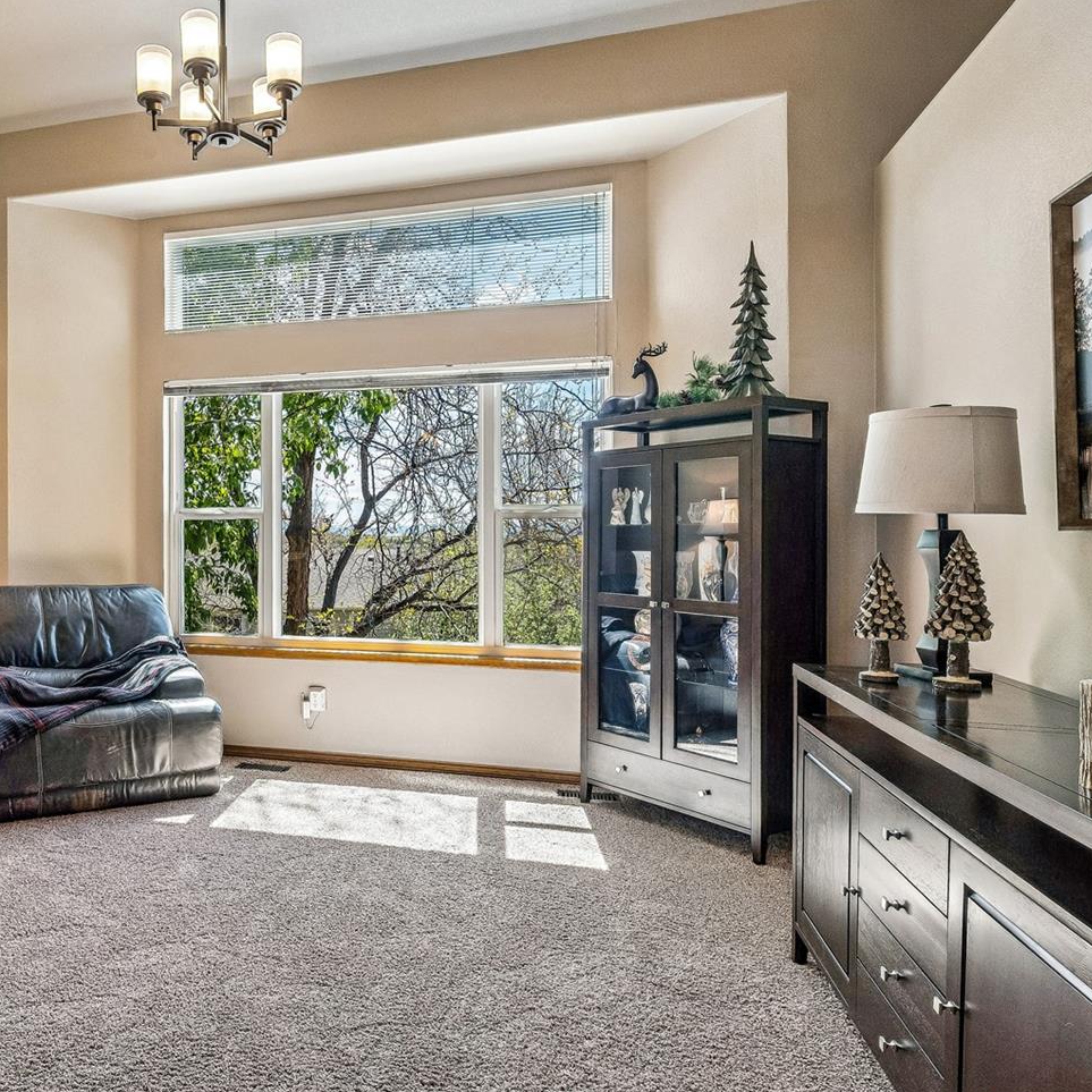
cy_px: 530
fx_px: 882
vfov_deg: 63.5
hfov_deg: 60.0
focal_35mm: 25
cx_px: 270
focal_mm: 17.5
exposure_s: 1/125
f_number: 10
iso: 400
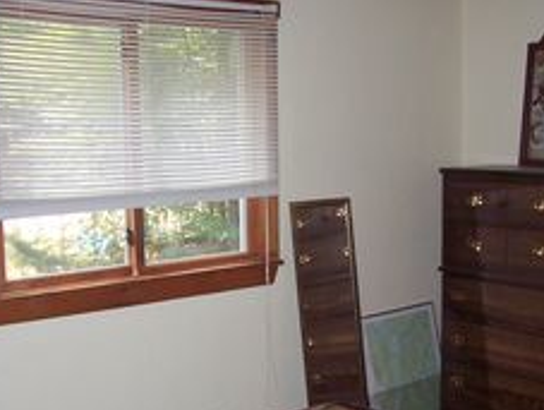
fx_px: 866
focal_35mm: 55
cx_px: 297
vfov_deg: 26.6
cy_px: 252
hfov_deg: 34.9
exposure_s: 1/60
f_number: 2.7
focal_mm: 5.6
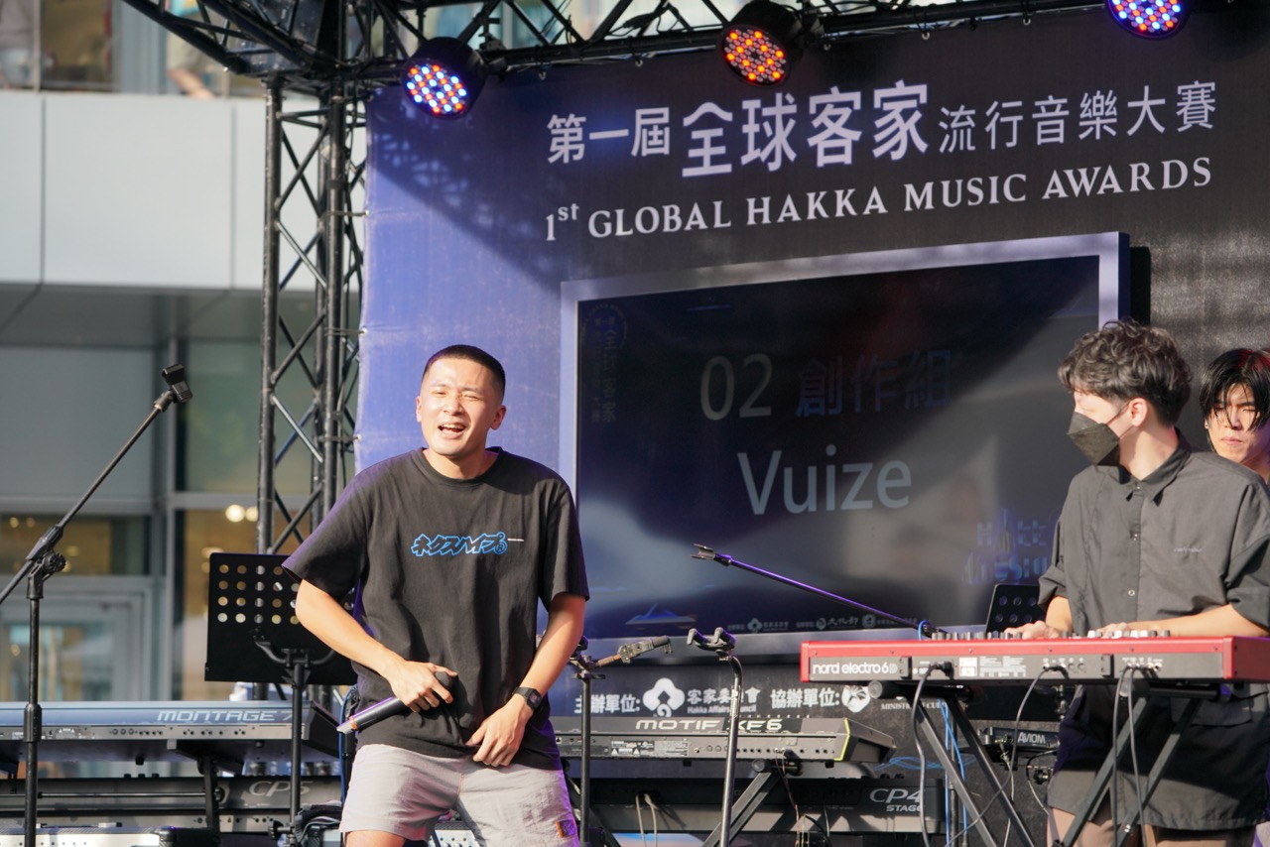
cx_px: 635
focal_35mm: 169
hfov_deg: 12.2
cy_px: 424
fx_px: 5963
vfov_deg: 8.1
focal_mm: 169
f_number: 5.6
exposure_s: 1/800
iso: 800
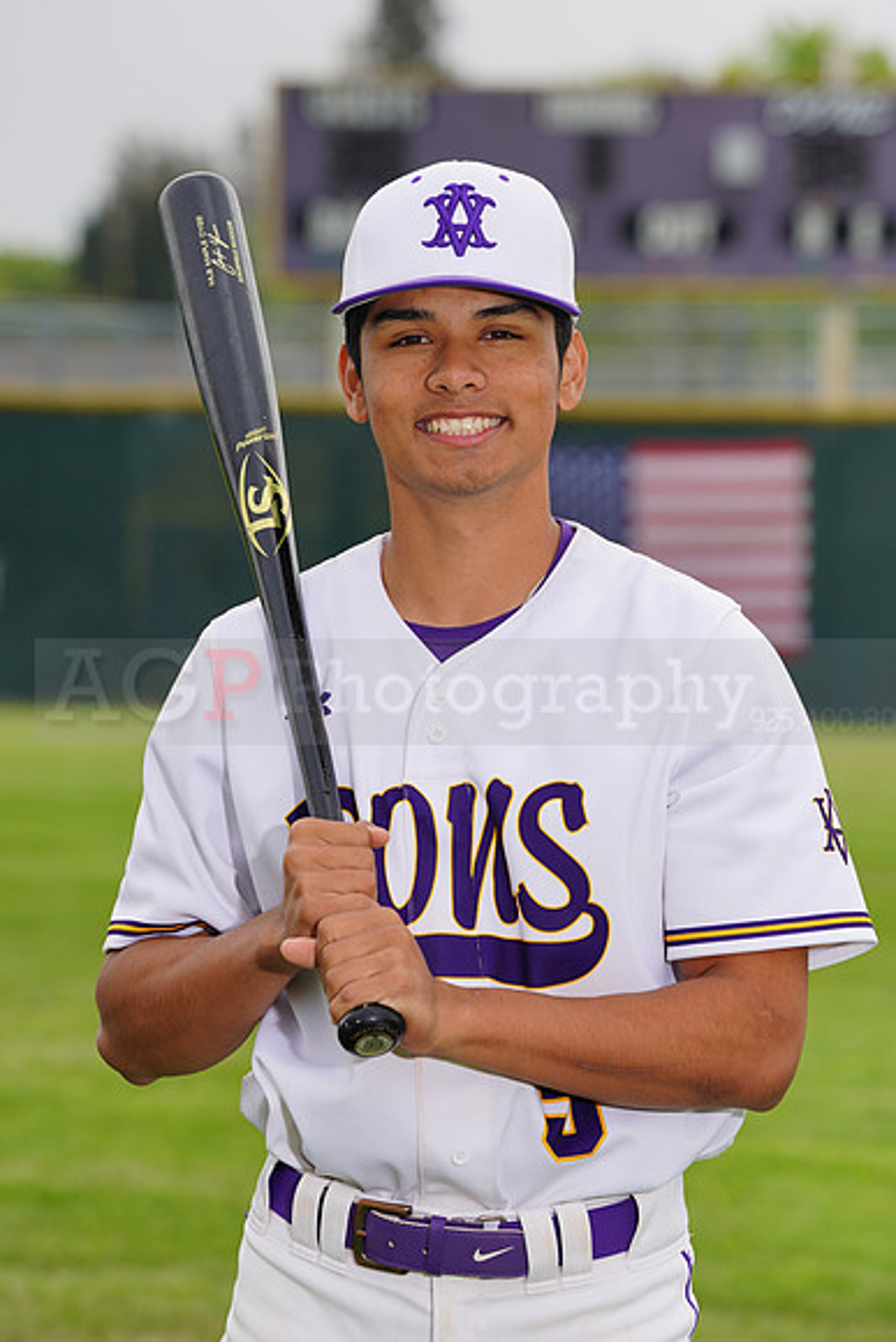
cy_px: 671
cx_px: 448
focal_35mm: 244
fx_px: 9103
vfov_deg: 8.4
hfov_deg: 5.6
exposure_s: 1/250
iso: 160
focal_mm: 244
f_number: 9
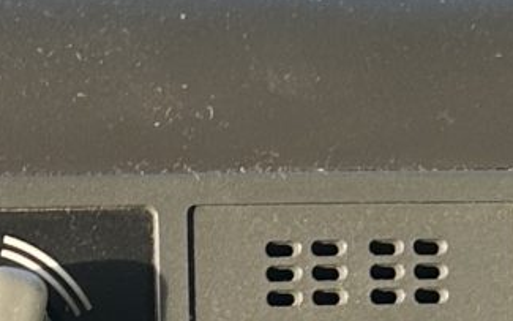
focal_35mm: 217
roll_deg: -5.1
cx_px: -516
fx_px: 3033
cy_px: 879
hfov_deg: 9.1
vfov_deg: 5.7
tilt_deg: -34.9
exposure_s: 1/133
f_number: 1.5
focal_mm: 5.7
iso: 40
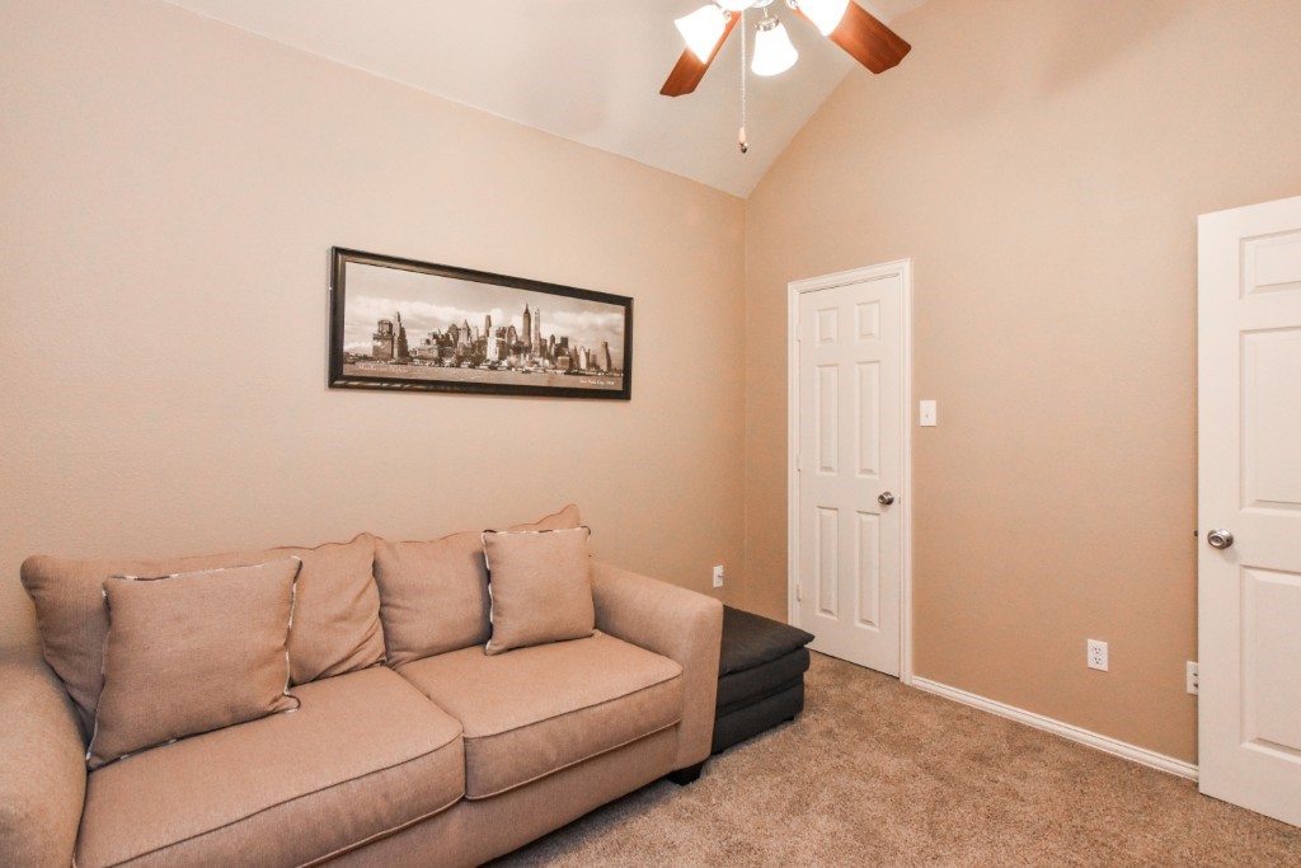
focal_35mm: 16
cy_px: 434
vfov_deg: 72.1
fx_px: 596
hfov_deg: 95.0
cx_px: 650
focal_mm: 11
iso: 1600
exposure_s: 1/60
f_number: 6.3
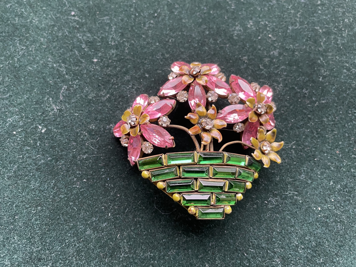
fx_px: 267
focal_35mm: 26
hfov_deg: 67.3
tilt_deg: -75.8
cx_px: 178
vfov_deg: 53.1
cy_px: 134
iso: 400
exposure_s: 1/60
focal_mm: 4.2
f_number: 1.6
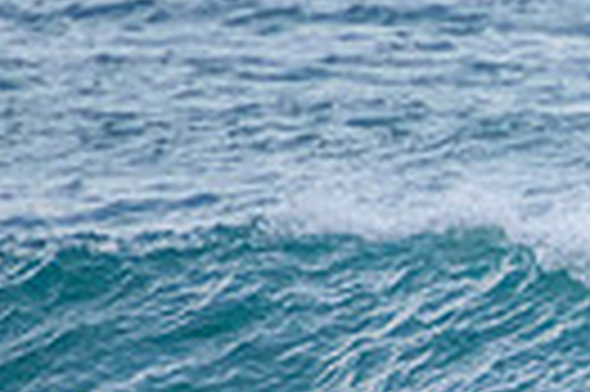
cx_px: 1185
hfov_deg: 0.8
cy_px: 385
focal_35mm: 2727
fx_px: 44637
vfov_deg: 0.5
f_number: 5.6
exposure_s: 1/1600
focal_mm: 400
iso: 1000
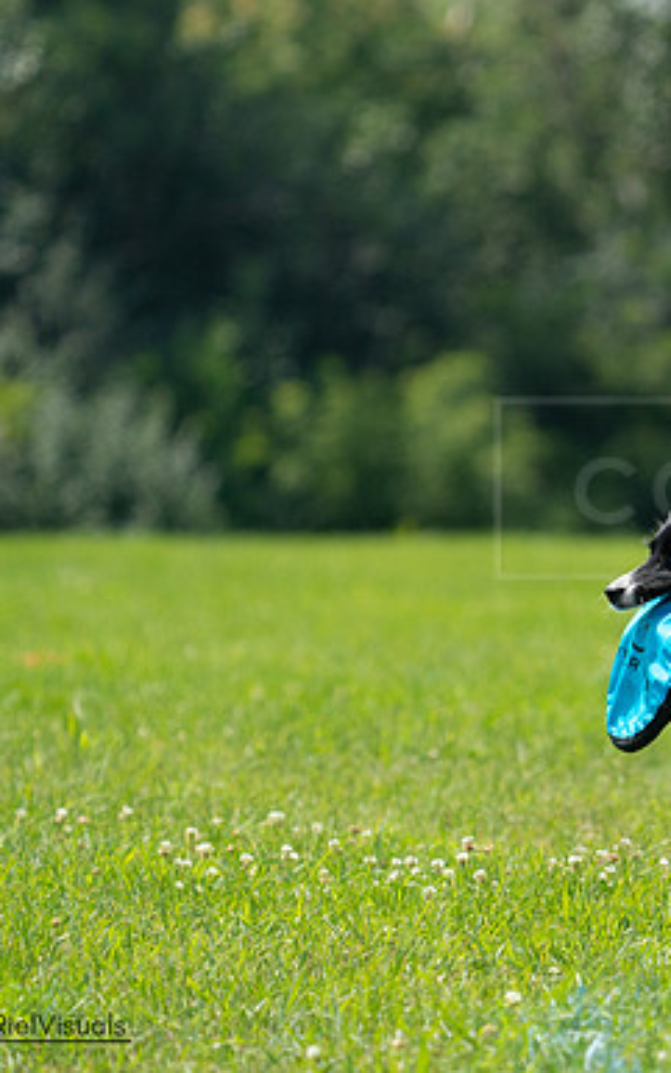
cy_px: 536
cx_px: 739
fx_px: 13853
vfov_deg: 4.4
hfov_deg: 2.8
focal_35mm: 474
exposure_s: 1/4000
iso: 1250
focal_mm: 295
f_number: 5.6
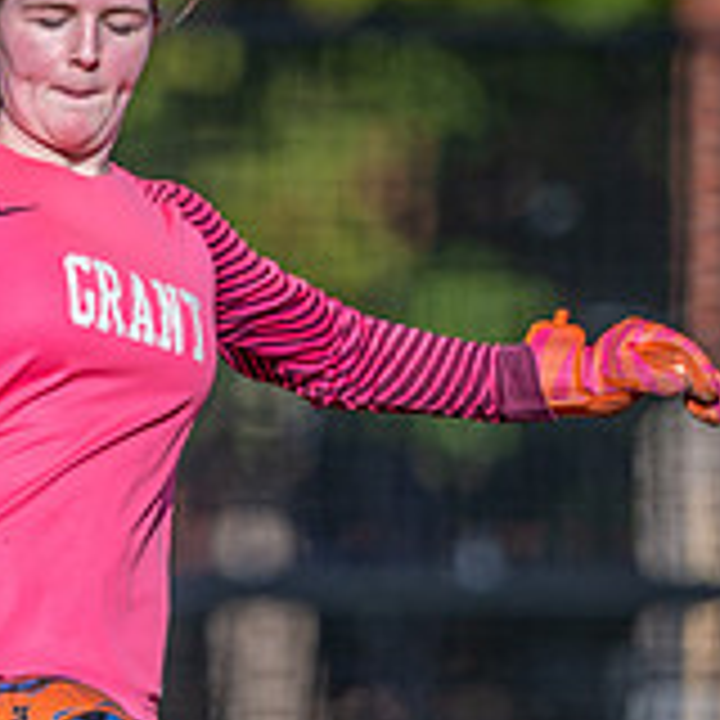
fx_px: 47511
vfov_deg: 0.9
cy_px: 632
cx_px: 90
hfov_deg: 0.9
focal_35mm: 2019
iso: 64
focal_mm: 400
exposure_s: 1/1000
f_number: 3.2
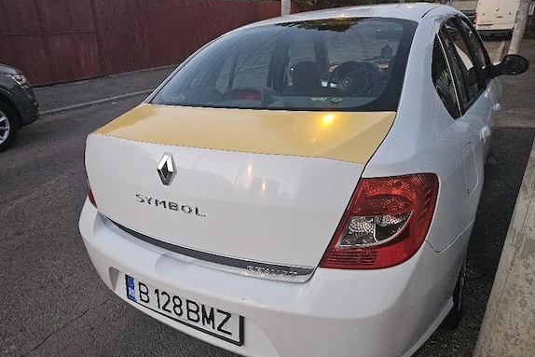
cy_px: 177
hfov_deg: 71.5
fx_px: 372
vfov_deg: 51.3
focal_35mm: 25
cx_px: 265
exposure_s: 1/50.3
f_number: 1.8
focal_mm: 5.4
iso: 640
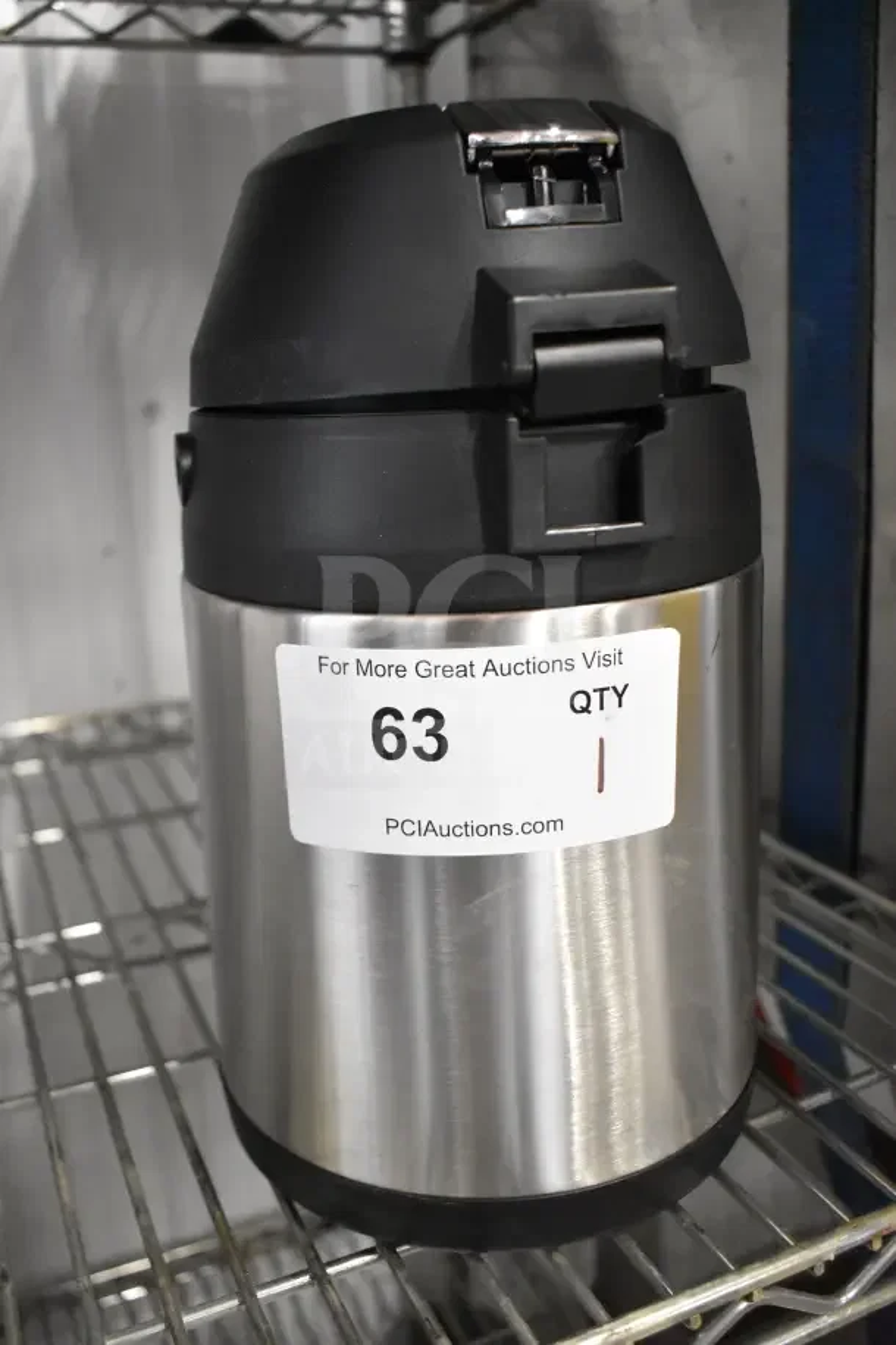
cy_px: 672
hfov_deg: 41.7
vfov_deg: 59.5
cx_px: 448
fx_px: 1176
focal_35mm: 32
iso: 6400
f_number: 4
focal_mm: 21
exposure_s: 1/60
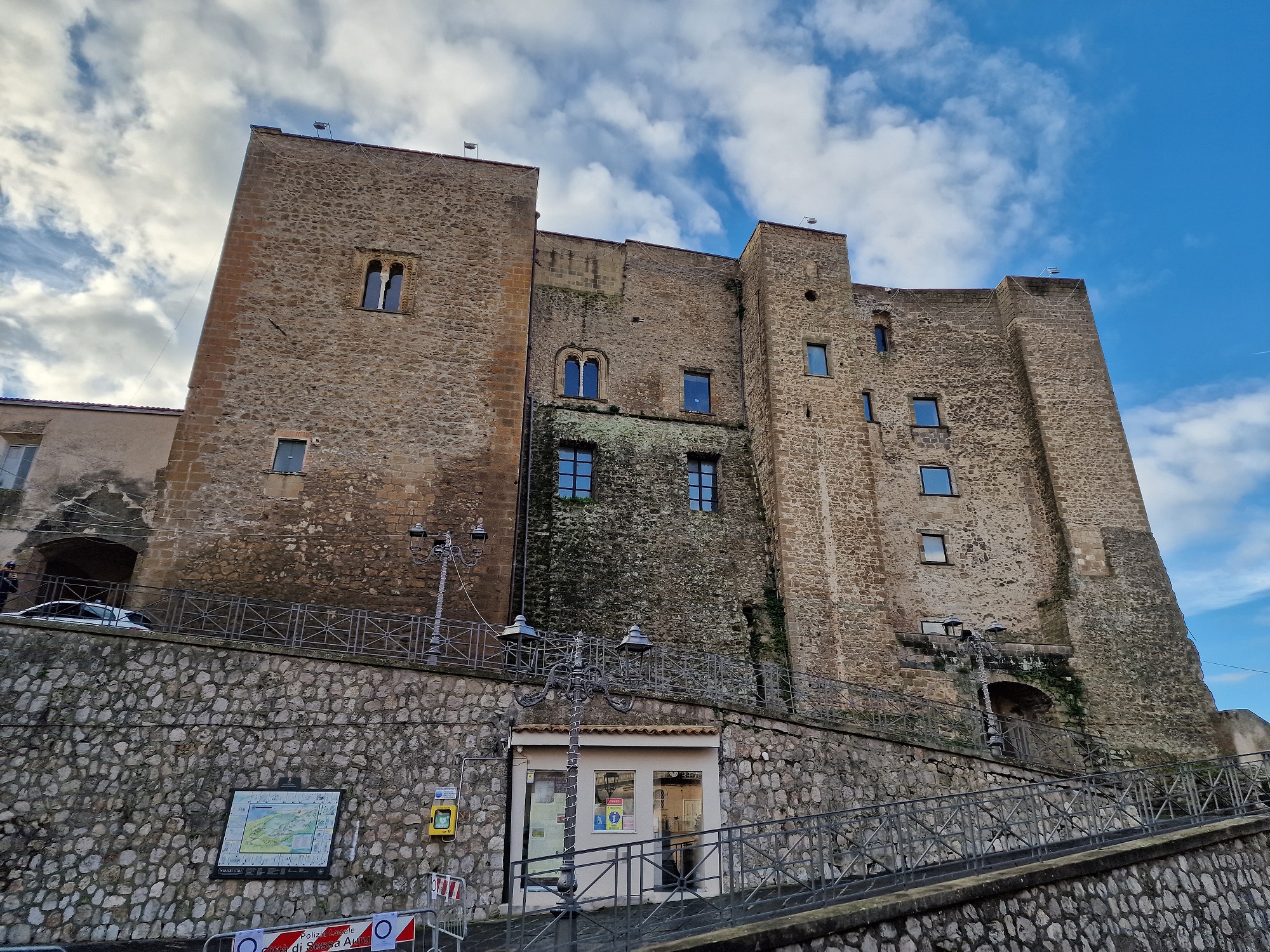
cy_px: 476
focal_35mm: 23
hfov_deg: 73.9
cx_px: 635
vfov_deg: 58.9
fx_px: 844
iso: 50
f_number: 1.8
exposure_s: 1/600
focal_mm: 6.4
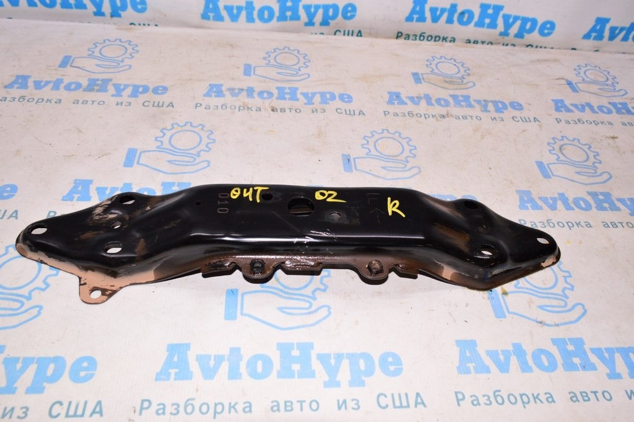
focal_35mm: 27
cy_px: 211
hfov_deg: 67.4
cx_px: 317
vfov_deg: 47.9
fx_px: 475
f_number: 8
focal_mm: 18
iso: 1600
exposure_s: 1/160
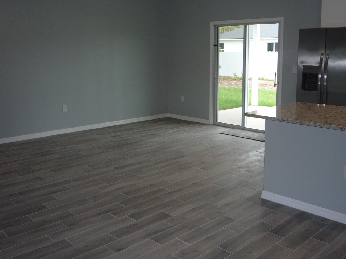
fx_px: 370
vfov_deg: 38.5
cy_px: 105
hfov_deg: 50.0
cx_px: 197
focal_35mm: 37
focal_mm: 5.2
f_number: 3.3
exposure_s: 1/80
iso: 100
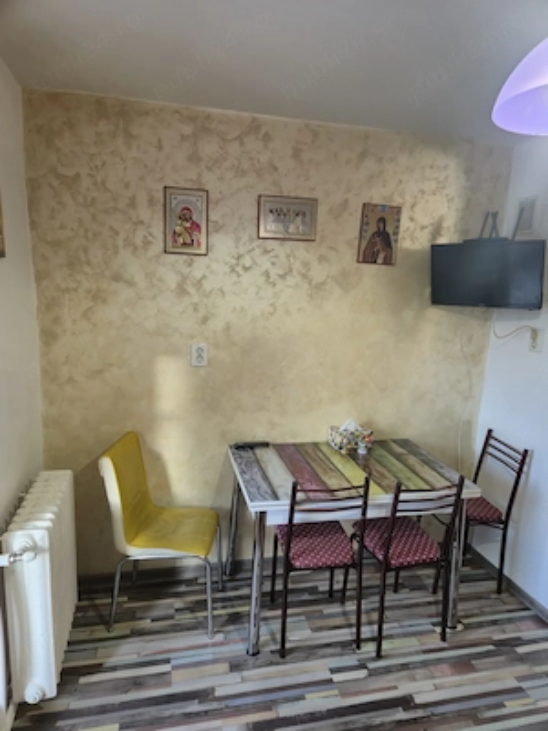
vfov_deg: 73.9
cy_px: 366
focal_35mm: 23
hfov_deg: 58.9
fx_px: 485
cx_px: 274
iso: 100
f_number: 1.8
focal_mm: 5.4
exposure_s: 1/50
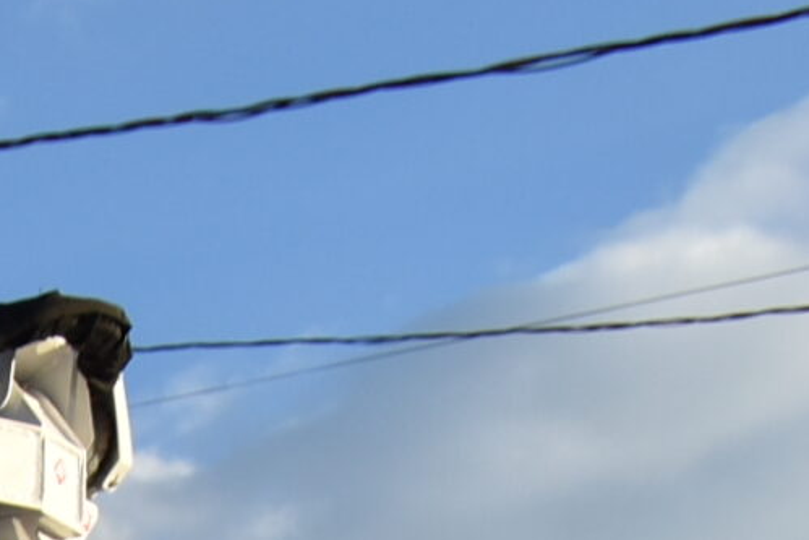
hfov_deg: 11.7
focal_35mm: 154
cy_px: 1249
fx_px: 3462
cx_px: -921
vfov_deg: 8.3
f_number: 8
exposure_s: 1/500
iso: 250
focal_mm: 20
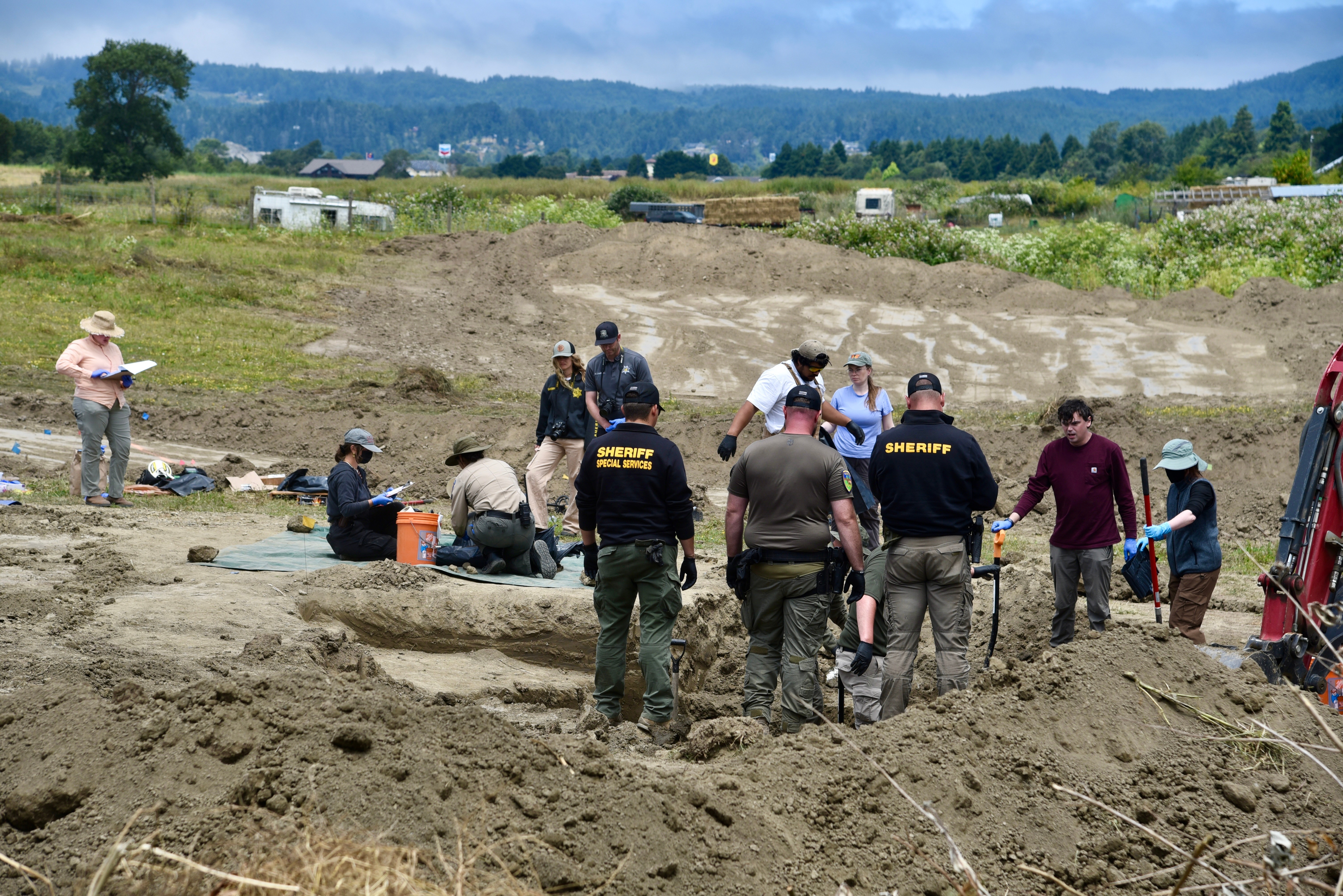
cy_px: 448
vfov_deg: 15.9
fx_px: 3209
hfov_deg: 23.6
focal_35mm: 86
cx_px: 672
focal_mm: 86
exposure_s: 1/640
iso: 200
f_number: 6.3
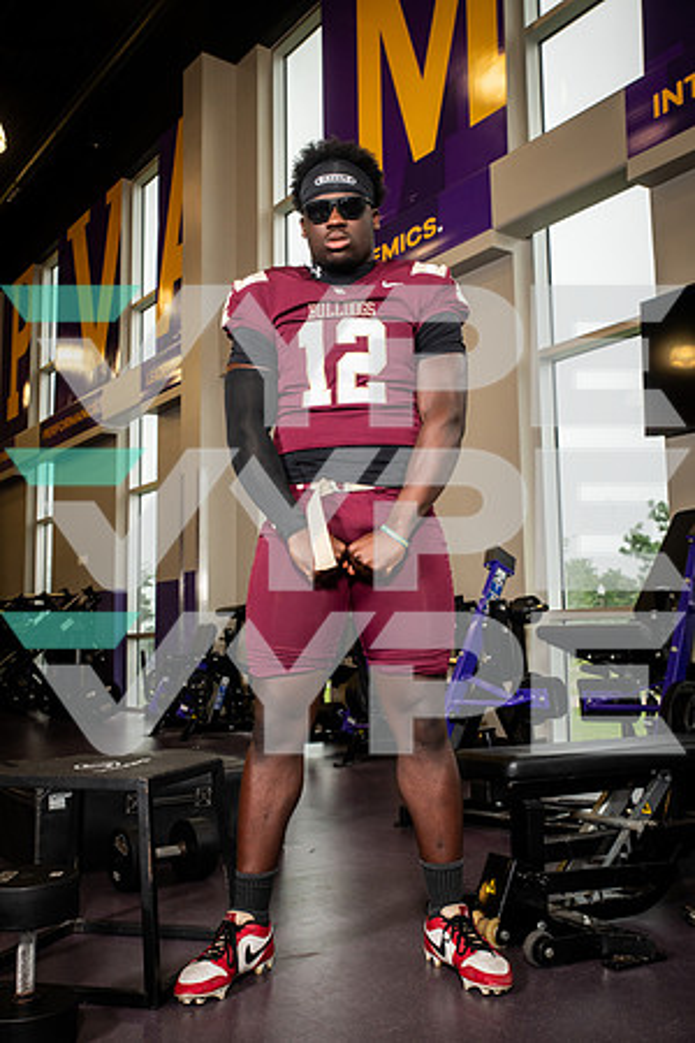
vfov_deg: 54.4
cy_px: 522
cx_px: 348
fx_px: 1013
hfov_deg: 37.9
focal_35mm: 35
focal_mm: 35
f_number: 5.6
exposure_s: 1/250
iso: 500
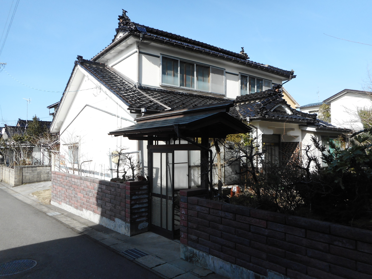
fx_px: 269
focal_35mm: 25
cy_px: 140
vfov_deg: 54.9
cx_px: 186
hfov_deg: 69.4
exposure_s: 1/500
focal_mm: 4.5
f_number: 3.7
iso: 80
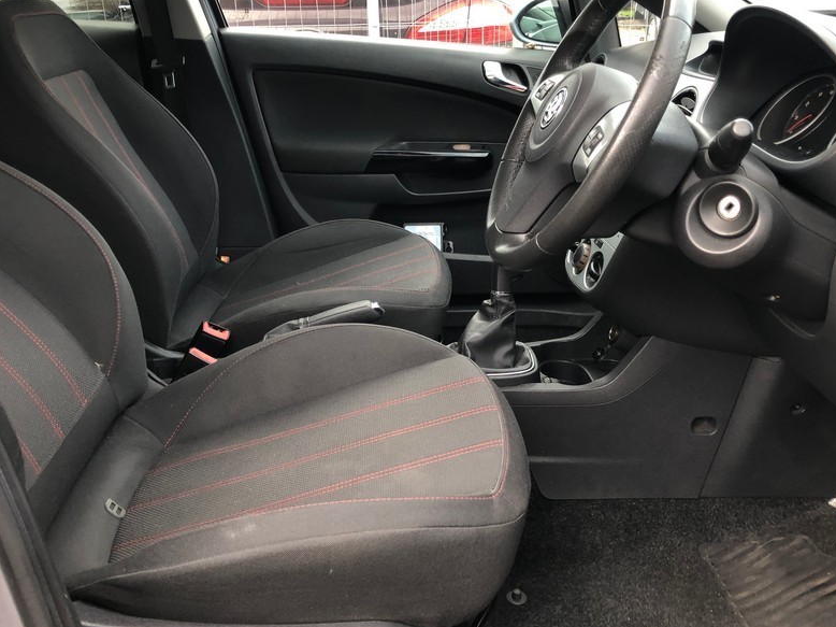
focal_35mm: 36
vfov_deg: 39.5
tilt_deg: -18.0
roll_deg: +2.3
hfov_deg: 51.4
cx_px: 399
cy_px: 255
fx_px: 869
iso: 25
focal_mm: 4
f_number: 1.8
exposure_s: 1/30
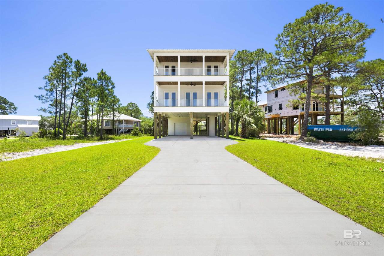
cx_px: 192
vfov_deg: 70.4
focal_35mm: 17
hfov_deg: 93.3
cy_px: 128
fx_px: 181
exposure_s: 1/500
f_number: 11
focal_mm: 17
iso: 400
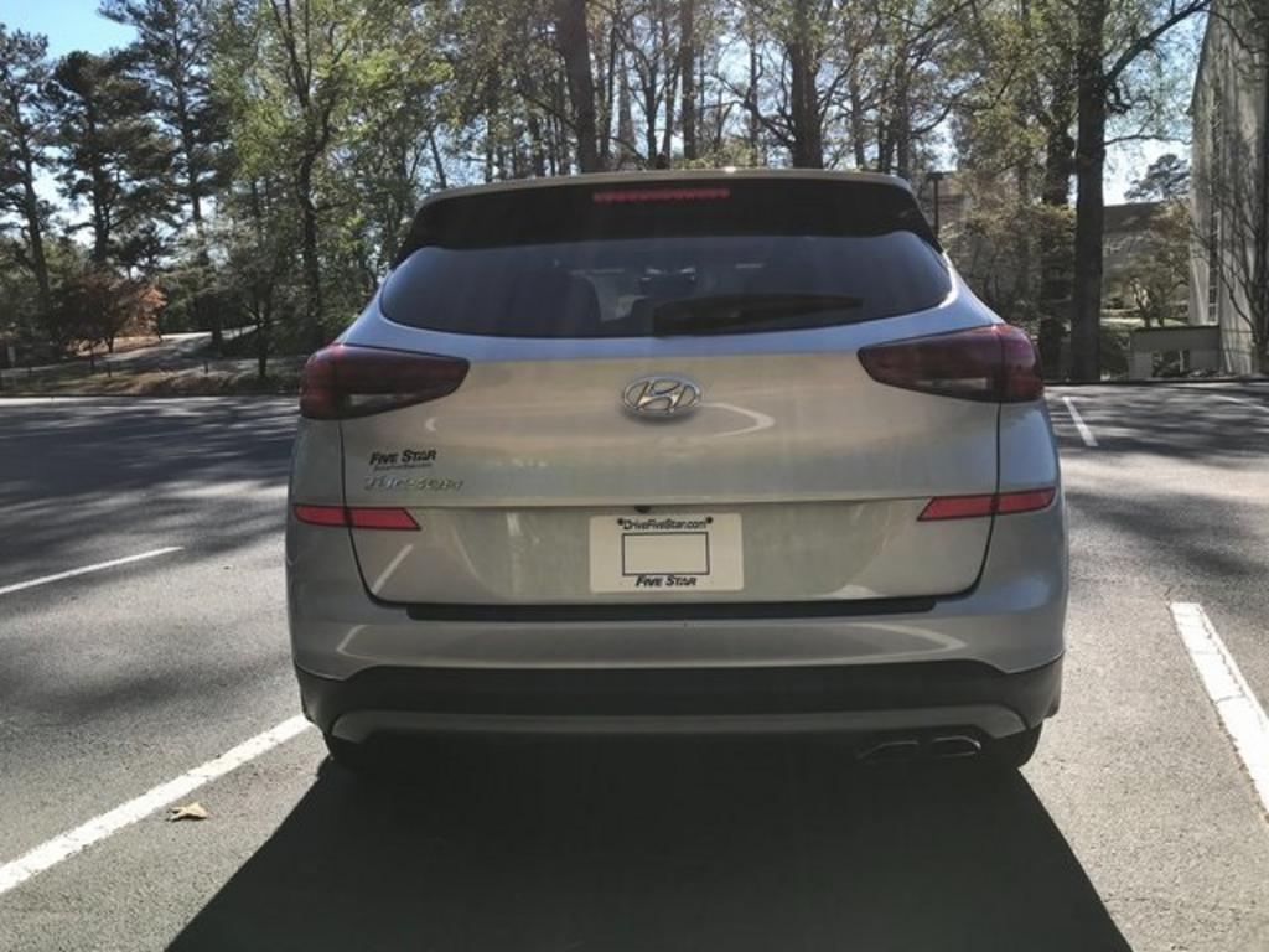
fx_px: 1026
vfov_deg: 49.7
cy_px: 476
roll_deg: +1.8
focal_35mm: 28
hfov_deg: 63.4
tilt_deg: -5.3
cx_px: 634
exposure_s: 1/1153
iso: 20
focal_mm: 3.99
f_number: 1.8
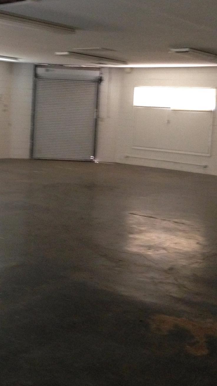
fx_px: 563
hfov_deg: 21.6
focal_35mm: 55
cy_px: 147
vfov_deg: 37.6
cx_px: 46
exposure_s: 1/20
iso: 400
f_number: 2.4
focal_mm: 4.12
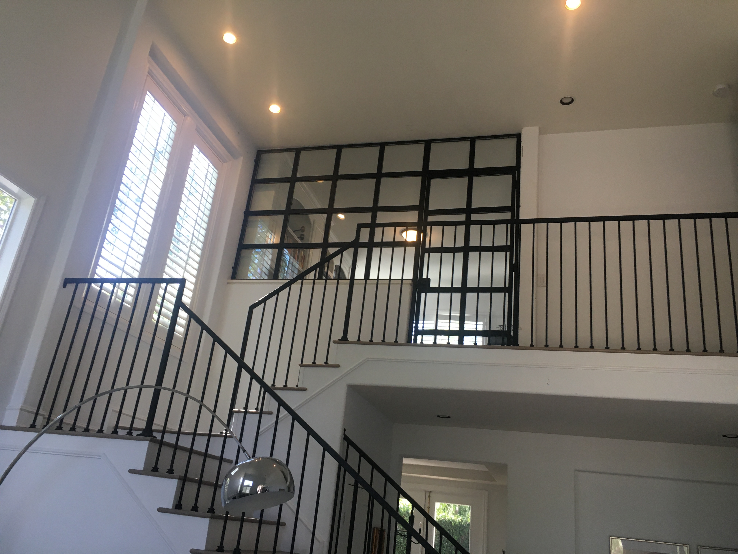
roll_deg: -6.8
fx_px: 618
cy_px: 277
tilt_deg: +23.4
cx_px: 369
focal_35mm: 29
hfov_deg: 61.7
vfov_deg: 48.2
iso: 25
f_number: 2.2
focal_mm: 4.15
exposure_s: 1/30
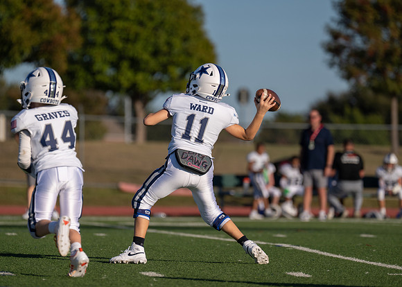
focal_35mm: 293
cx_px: 201
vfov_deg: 4.9
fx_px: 3349
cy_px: 144
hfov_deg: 6.9
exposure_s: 1/3200
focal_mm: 280
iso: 200
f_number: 4
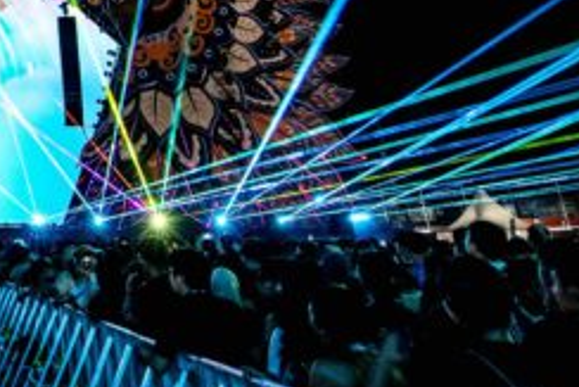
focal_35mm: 44
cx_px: -119
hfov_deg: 35.1
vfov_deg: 27.6
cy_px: -53
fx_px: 708
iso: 1250
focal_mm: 14
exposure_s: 1/15
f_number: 5
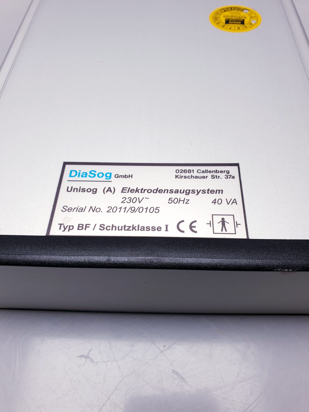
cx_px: 154
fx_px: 309
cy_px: 206
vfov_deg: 67.3
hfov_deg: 53.1
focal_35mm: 26
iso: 50
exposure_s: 1/127
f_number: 2.4
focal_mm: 4.3
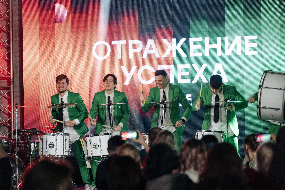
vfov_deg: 8.8
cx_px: 142
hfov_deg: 13.2
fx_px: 1235
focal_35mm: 156
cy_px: 95
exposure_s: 1/160
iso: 2500
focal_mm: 156
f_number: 3.5
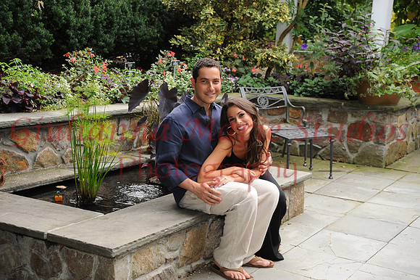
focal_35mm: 55
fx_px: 641
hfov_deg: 36.3
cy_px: 140
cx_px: 210
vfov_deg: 24.6
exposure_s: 1/80
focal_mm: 55
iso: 500
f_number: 7.1
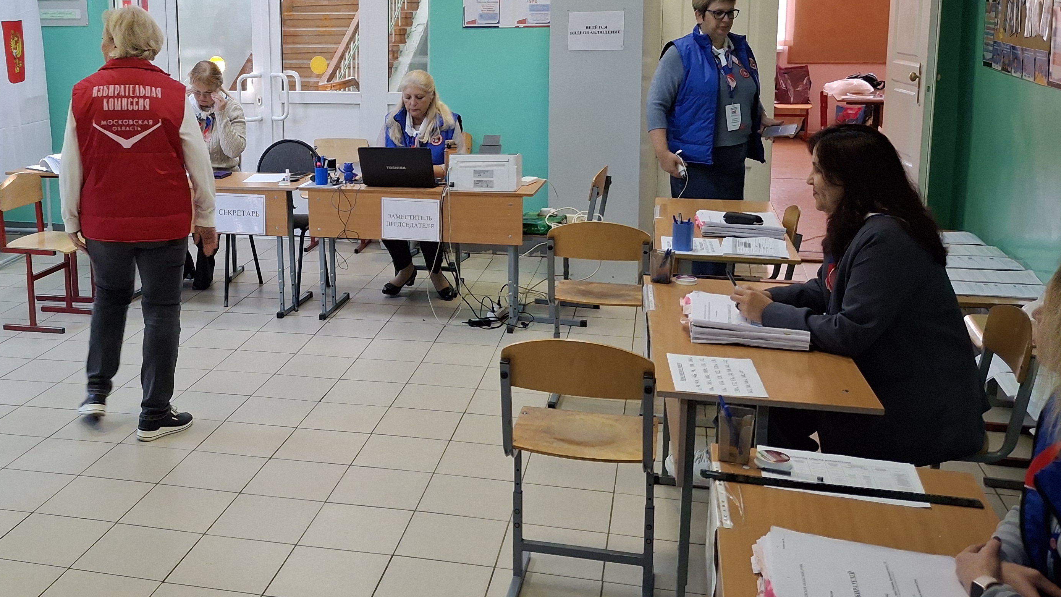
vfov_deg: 29.4
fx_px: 1125
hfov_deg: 49.5
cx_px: 340
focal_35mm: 40
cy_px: 185
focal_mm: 4.69
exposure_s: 1/100
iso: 200
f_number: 1.8
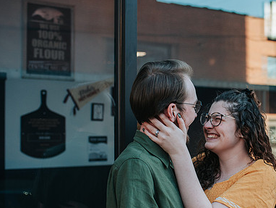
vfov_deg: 25.6
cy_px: 126
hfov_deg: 33.0
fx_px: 455
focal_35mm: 57
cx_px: 213
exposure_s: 1/1250
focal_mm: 35
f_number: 3.2
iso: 800
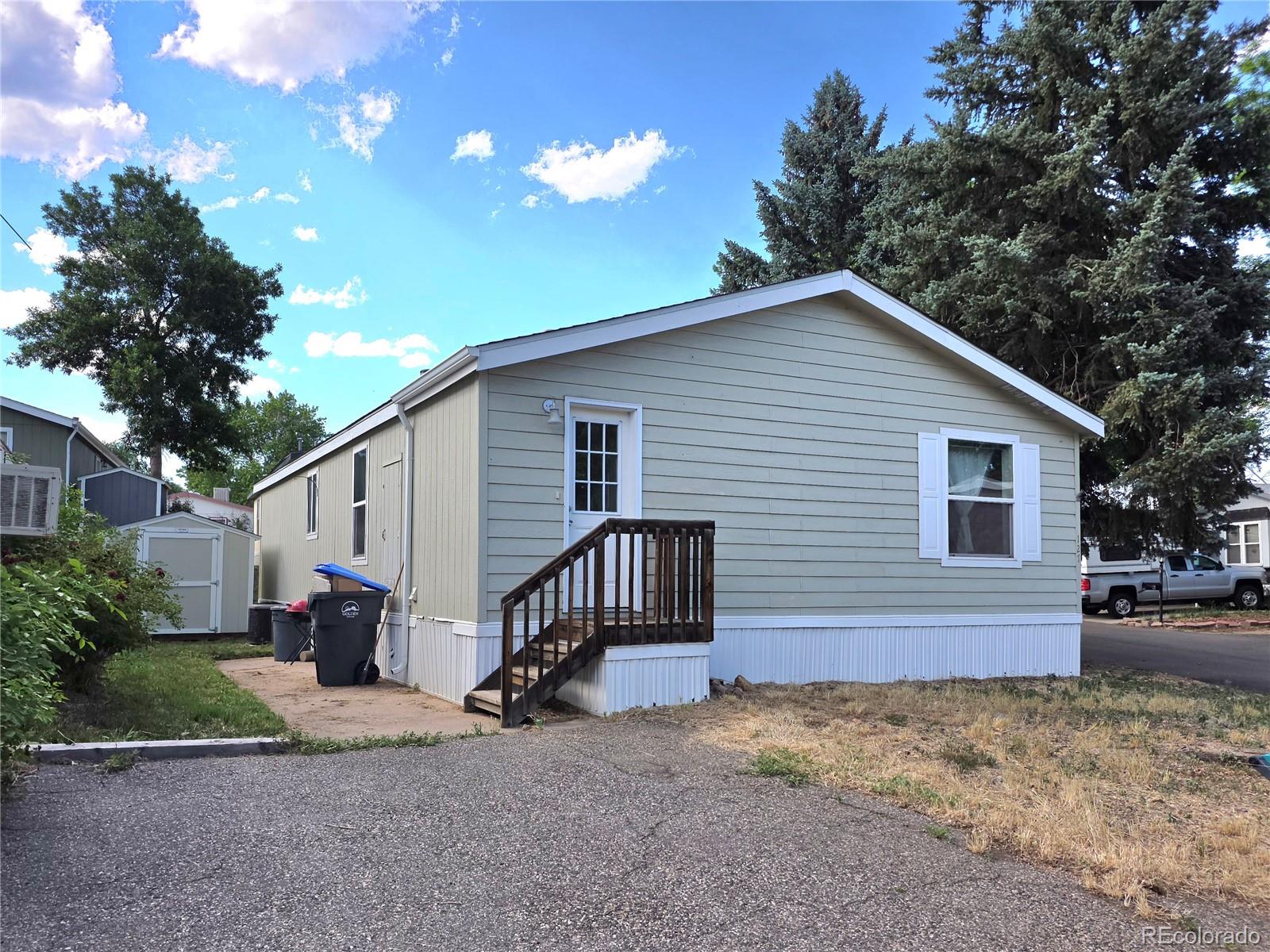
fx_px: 844
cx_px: 635
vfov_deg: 58.9
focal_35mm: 23
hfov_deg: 73.9
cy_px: 476
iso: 12
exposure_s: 1/500
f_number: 1.7
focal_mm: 6.25
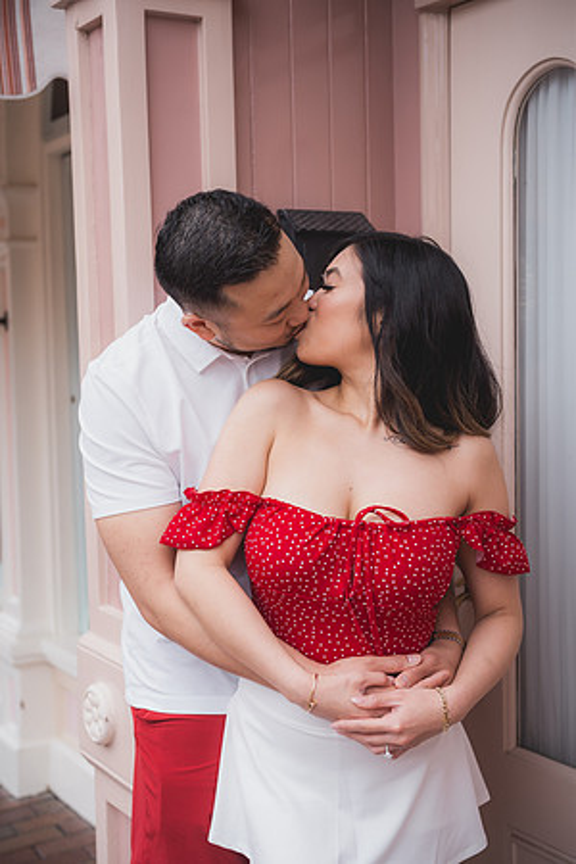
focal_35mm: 50
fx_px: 1200
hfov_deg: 27.0
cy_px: 432
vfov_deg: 39.6
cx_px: 288
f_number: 2.8
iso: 250
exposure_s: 1/500
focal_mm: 50
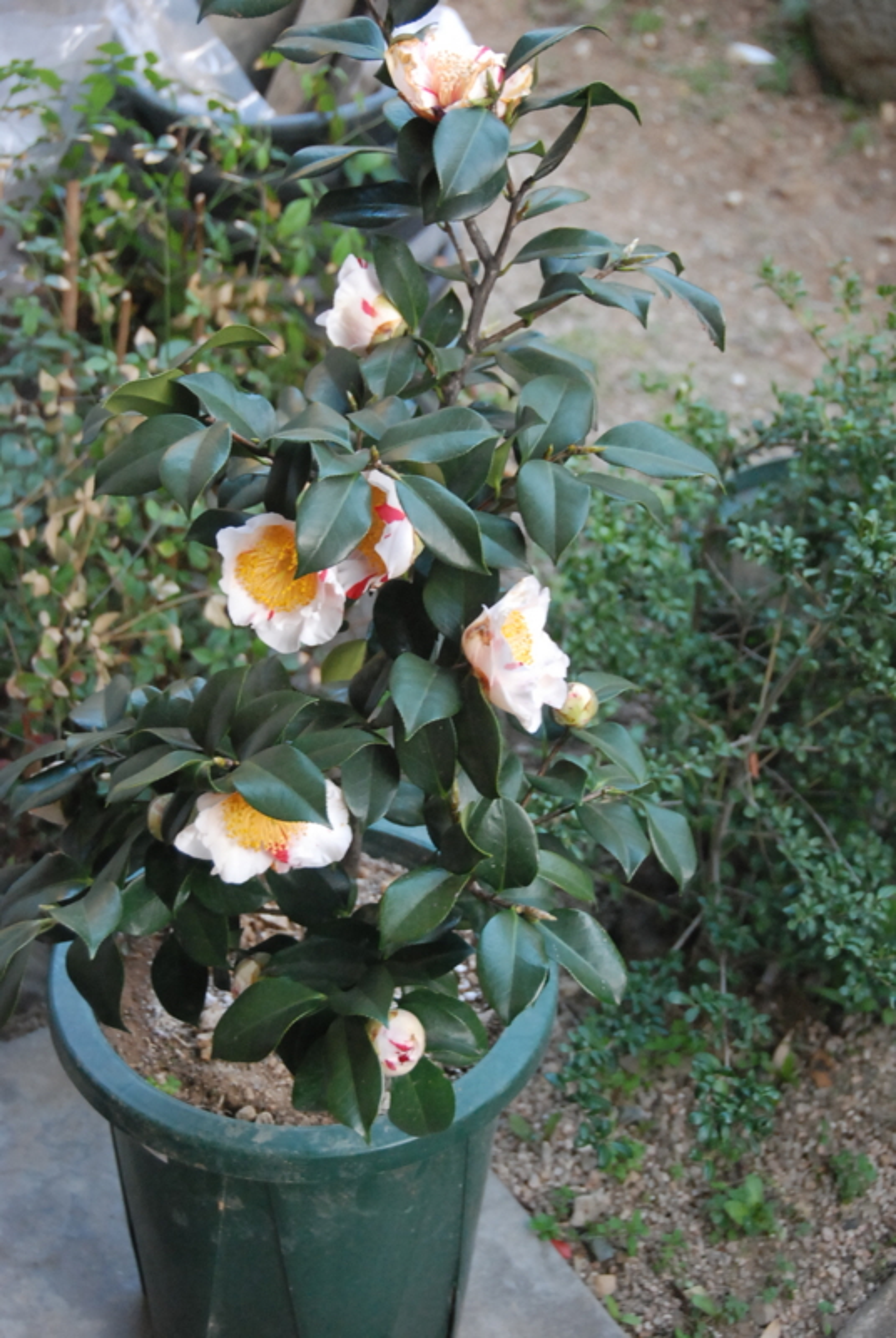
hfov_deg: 19.0
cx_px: 448
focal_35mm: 72
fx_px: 2679
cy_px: 669
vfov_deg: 28.0
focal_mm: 48
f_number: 4.8
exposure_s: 1/80
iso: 1600
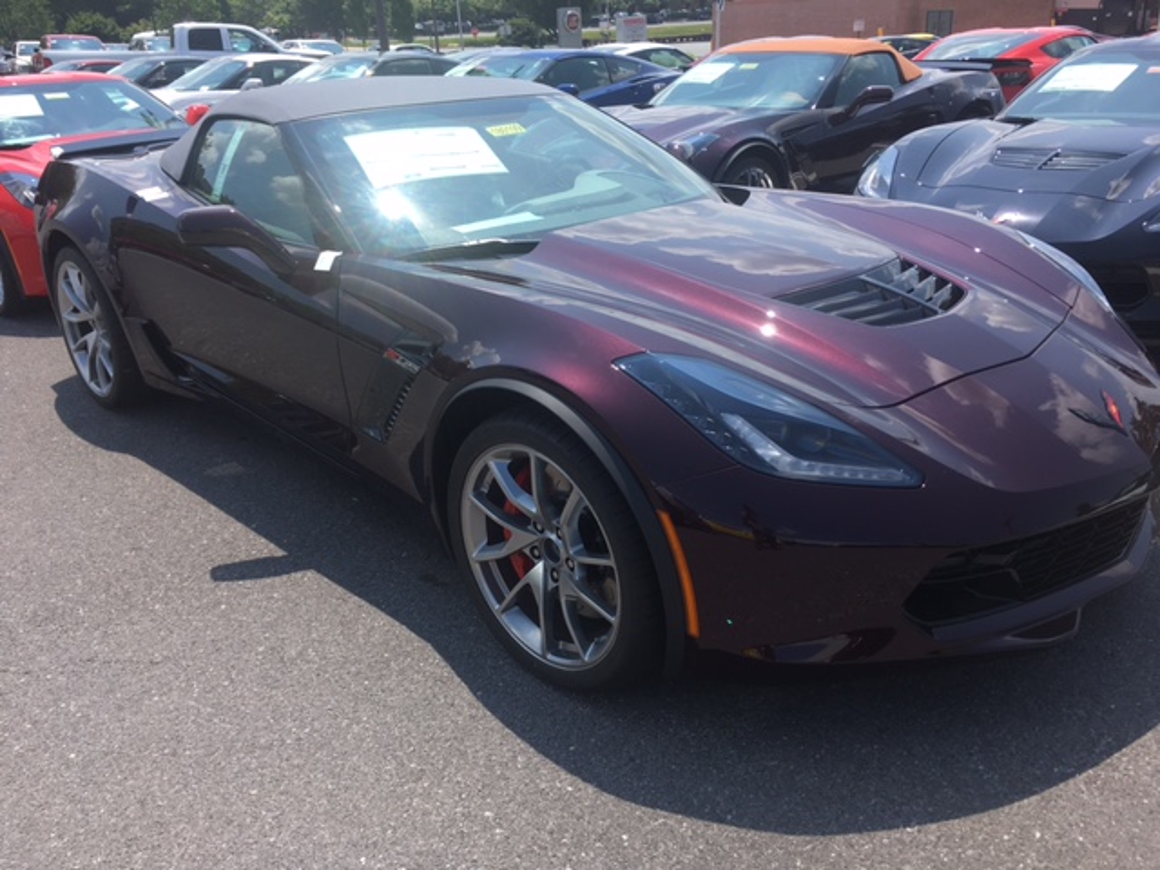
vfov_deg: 48.2
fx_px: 972
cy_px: 435
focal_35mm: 29
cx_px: 580
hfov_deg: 61.7
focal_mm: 4.15
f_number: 2.2
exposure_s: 1/905
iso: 25
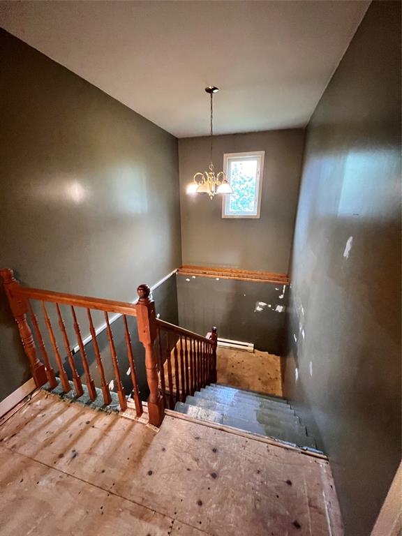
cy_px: 268
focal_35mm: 13
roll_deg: -1.2
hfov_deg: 89.9
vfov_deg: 106.2
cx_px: 201
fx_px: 201
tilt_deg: -17.6
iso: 800
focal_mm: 1.57
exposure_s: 1/30
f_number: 1.8
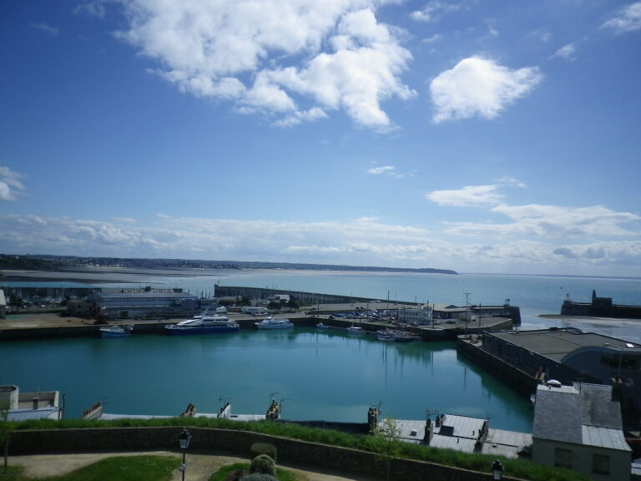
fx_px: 518
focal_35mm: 28
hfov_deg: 63.4
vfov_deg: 49.7
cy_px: 240
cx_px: 320
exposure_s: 1/400
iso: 80
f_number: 7.8
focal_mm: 5.05
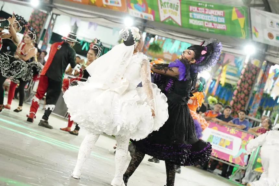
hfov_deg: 19.5
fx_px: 813
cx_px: 140
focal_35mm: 105
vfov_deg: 13.0
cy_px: 93
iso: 6400
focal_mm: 70
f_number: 2.8
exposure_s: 1/500
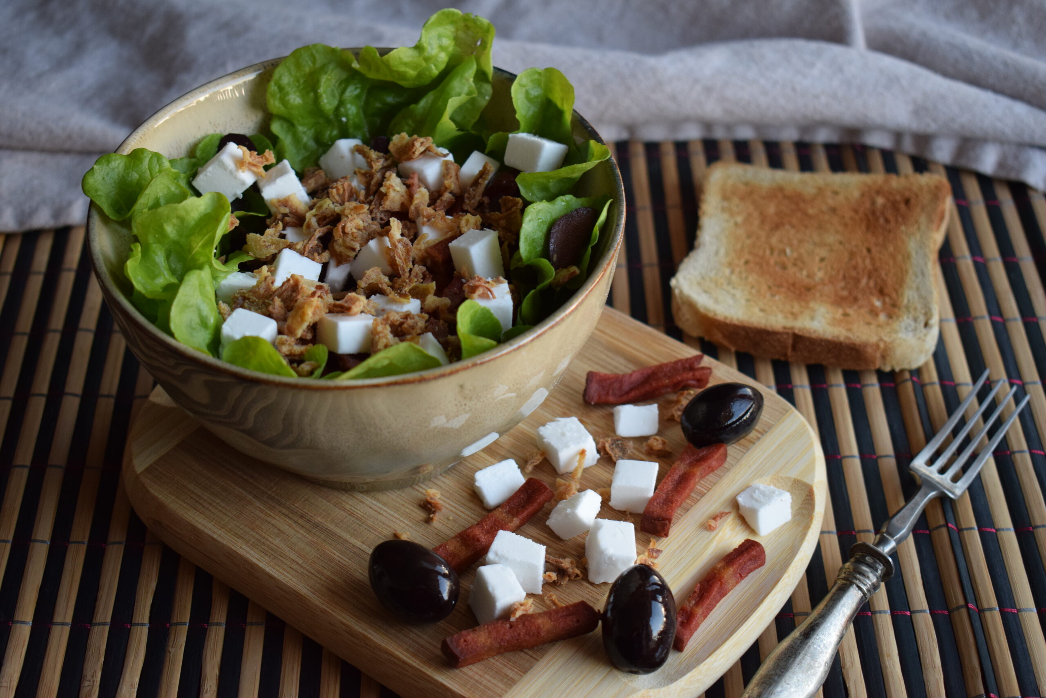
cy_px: 349
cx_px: 523
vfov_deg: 22.6
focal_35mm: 60
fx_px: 1743
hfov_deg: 33.4
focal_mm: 40
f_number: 5
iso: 640
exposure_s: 1/125
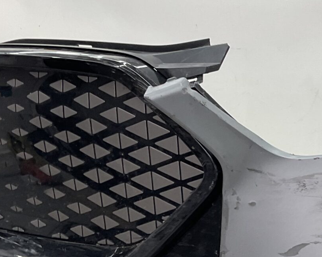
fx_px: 848
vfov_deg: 17.0
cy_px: 227
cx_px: 337
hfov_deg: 20.7
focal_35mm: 89
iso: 32
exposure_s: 1/120
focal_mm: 3
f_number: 1.8
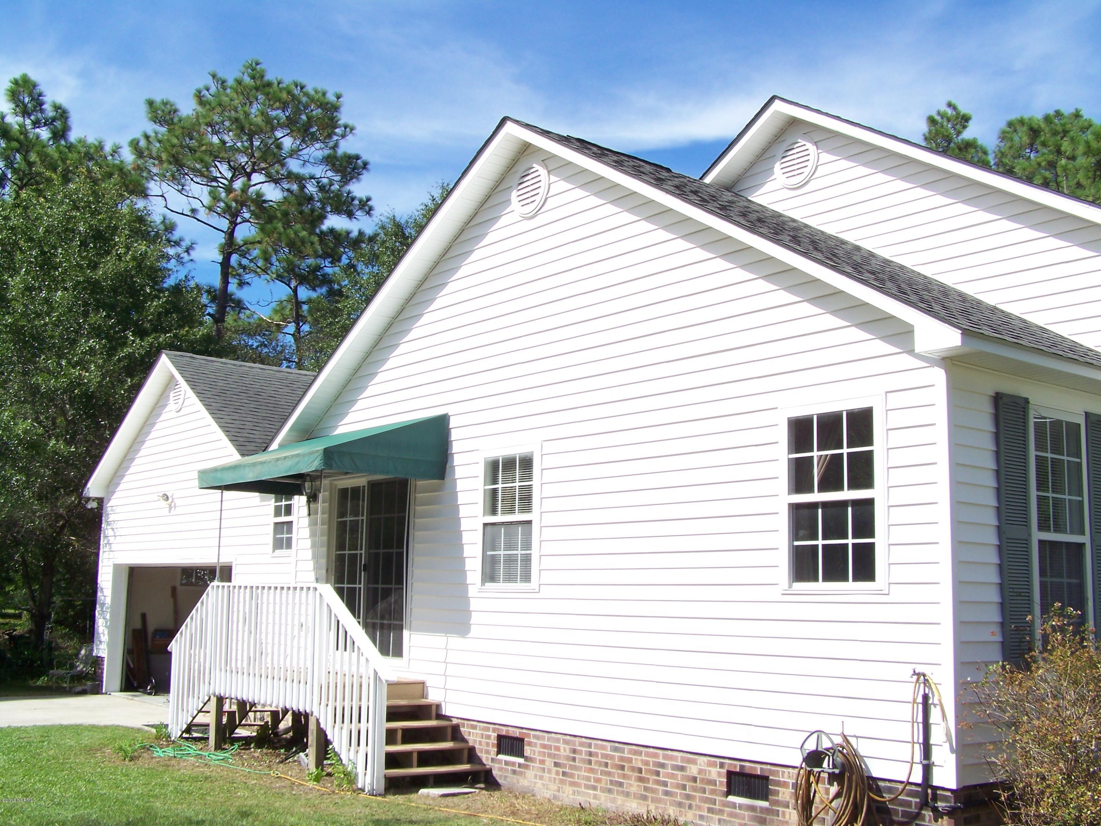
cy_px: 413
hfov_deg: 49.0
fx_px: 1209
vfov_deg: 37.7
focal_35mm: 38
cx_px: 550
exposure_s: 1/1250
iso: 64
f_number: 5.6
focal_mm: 6.3
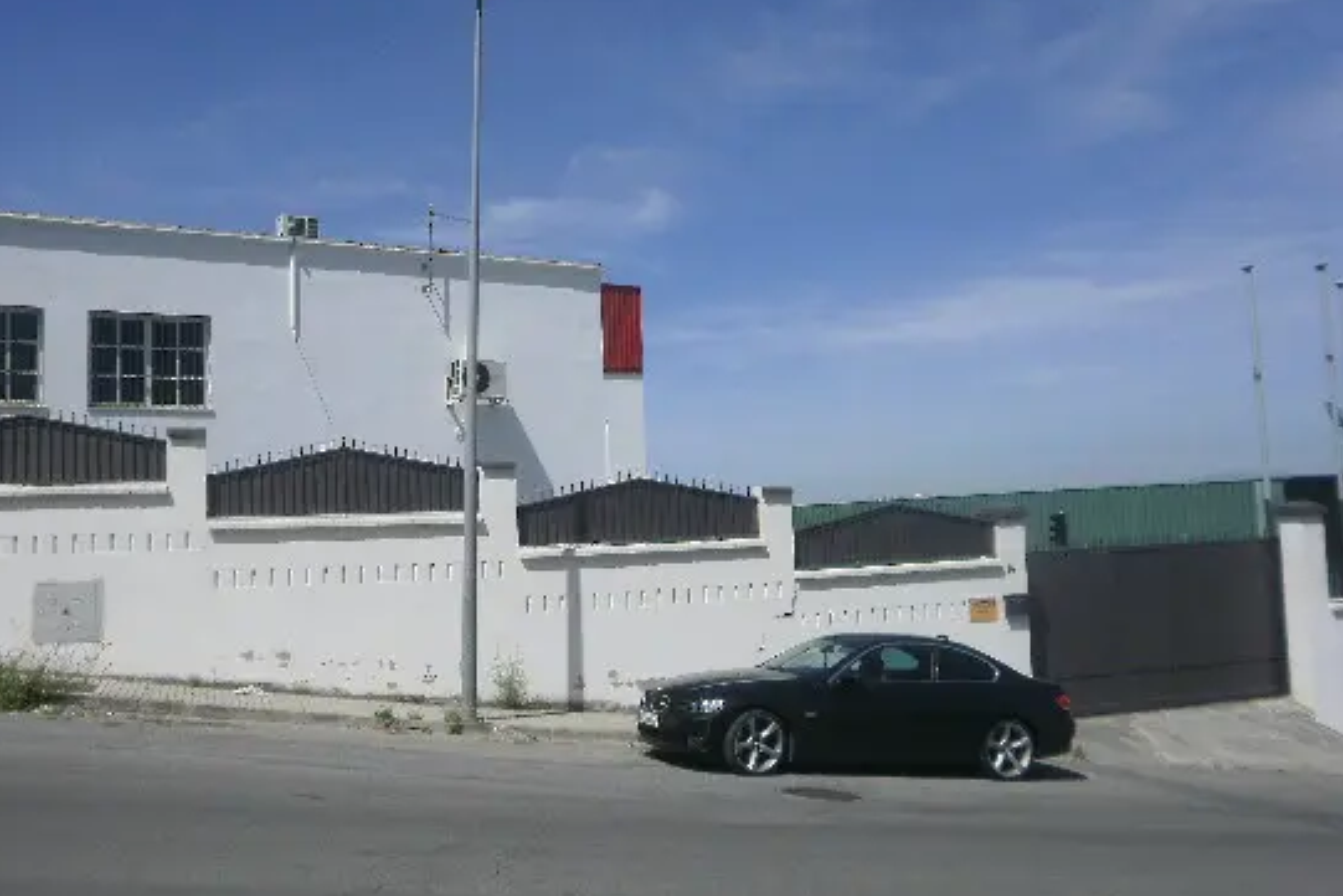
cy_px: 454
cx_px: 554
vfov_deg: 41.1
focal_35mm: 32
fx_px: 1194
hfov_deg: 58.3
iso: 100
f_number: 7.8
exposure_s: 1/500
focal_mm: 4.65
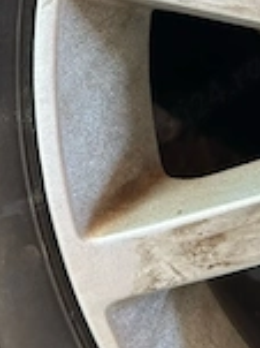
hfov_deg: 21.1
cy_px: -39
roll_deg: -1.3
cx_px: 58
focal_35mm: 69
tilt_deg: -35.6
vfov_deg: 26.0
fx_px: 692
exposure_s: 1/60
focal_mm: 5.7
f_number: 1.5
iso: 400
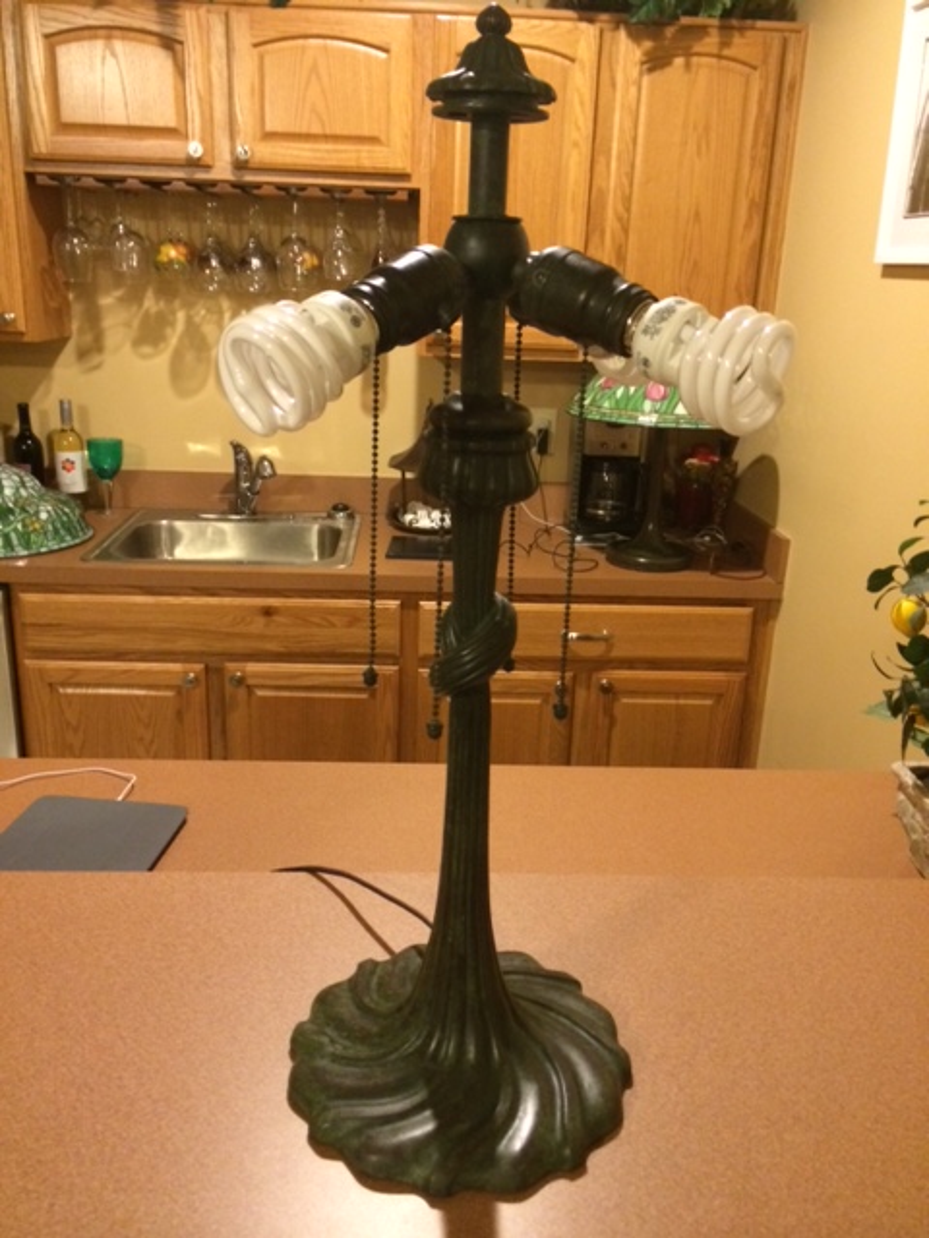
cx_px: 464
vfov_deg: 60.0
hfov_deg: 46.8
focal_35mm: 30
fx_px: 1073
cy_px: 619
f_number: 2.2
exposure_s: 1/15
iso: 400
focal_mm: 4.12
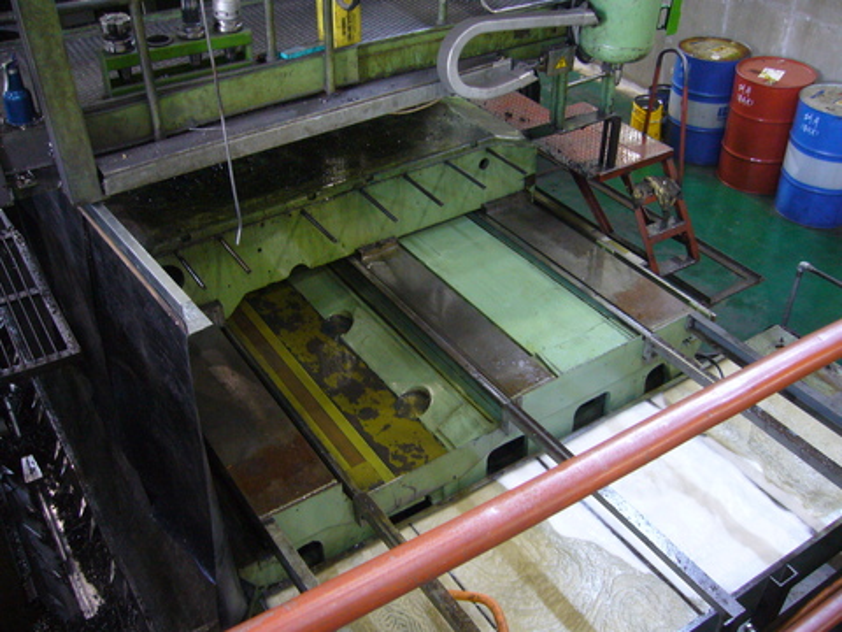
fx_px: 851
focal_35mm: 35
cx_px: 421
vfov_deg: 40.7
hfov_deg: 52.6
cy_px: 316
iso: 200
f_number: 2.8
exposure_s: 1/8
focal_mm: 5.8
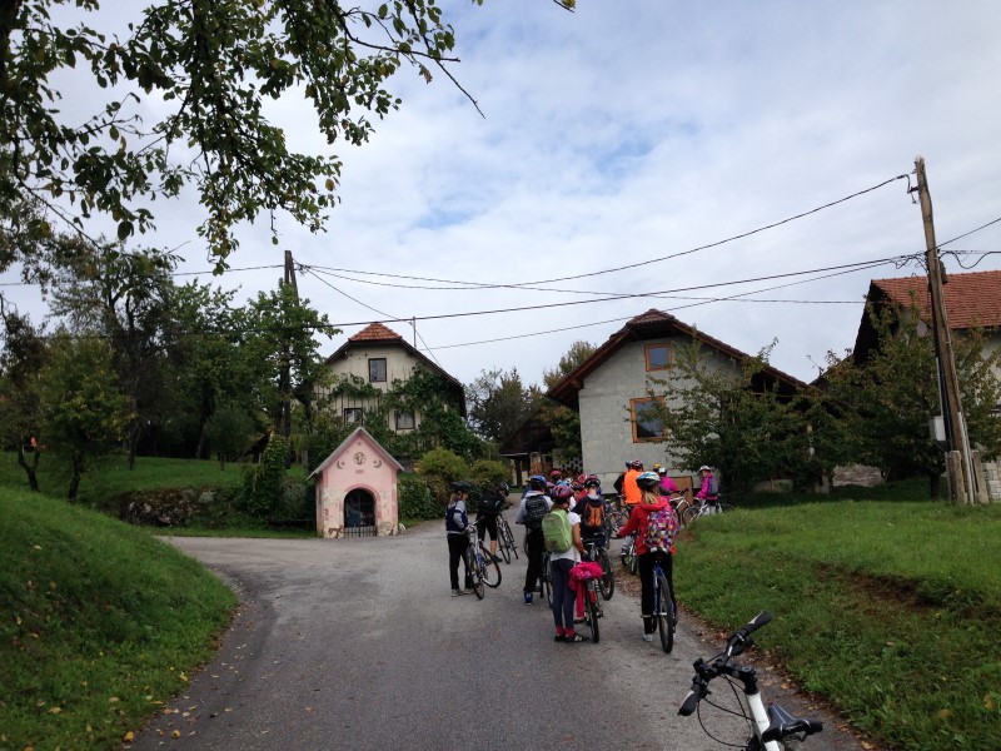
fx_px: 954
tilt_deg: +9.7
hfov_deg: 55.4
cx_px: 500
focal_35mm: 33
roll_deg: +1.5
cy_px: 376
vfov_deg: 42.9
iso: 50
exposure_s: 1/1427
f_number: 2.4
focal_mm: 4.12
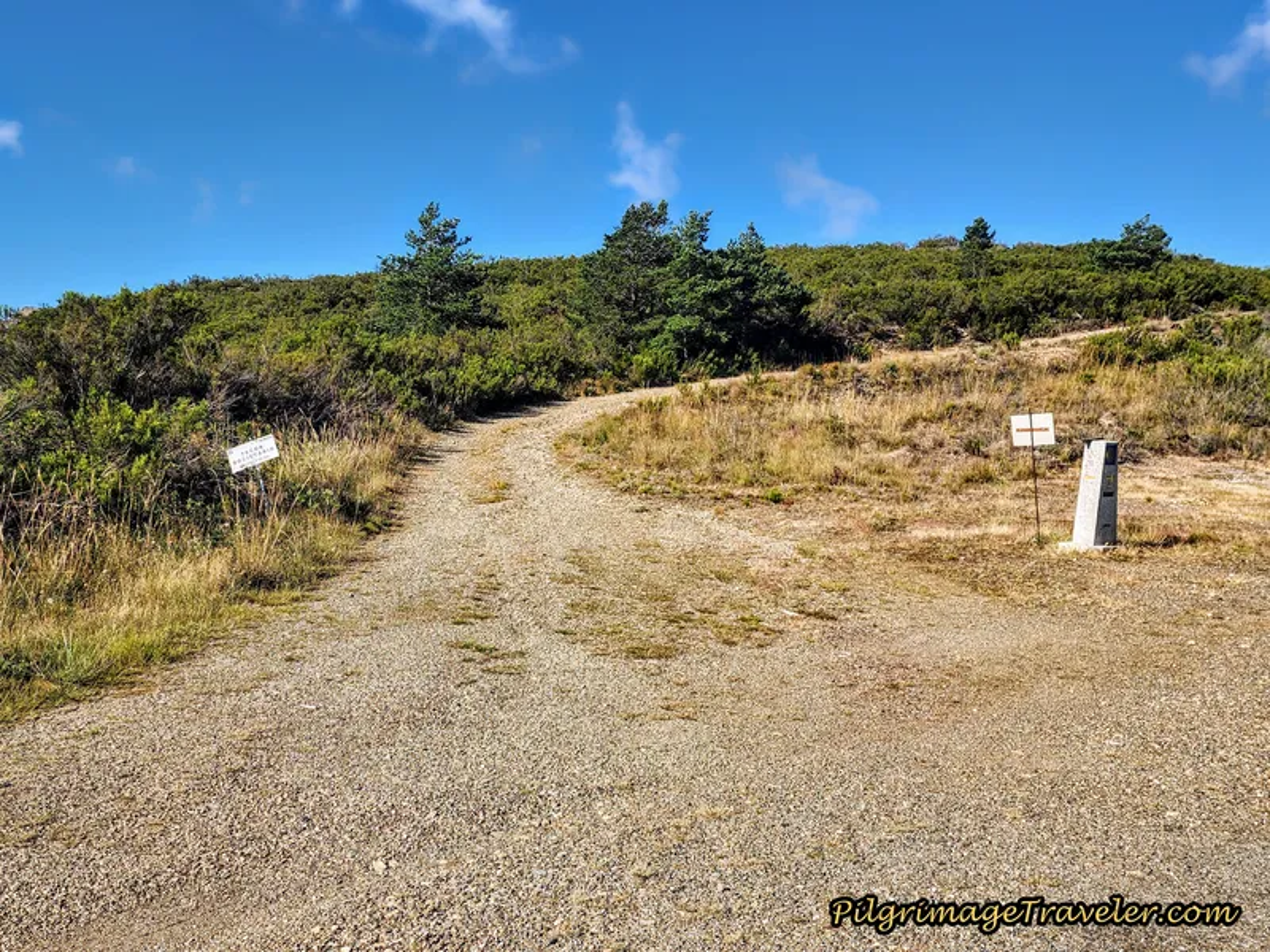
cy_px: 476
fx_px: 844
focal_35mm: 23
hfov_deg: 73.9
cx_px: 635
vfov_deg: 58.9
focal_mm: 6.4
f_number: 1.8
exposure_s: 1/897
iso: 12
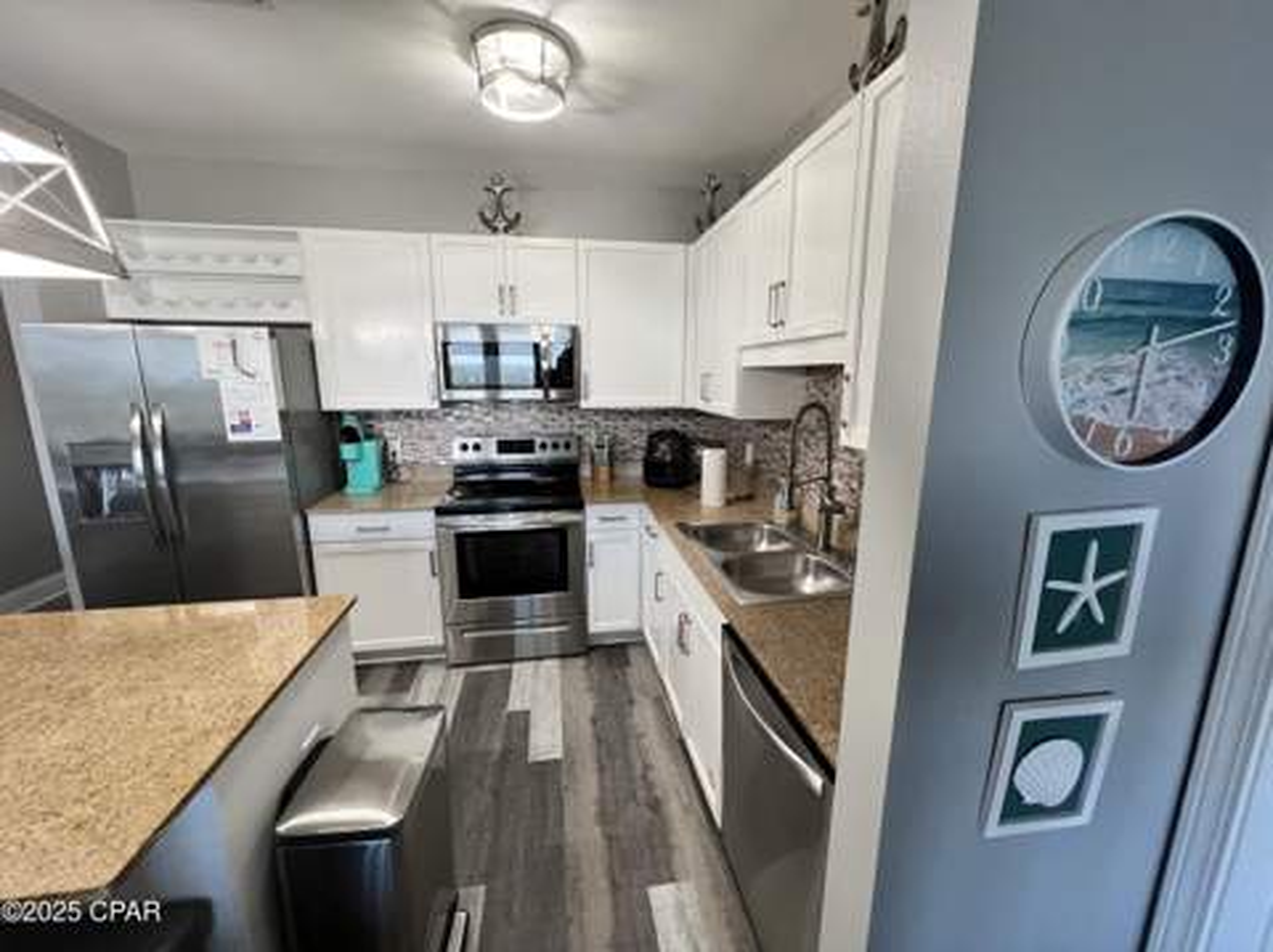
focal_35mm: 13
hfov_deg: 106.2
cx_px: 636
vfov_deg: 89.8
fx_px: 478
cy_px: 476
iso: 160
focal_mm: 1.57
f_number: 1.8
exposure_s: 1/120
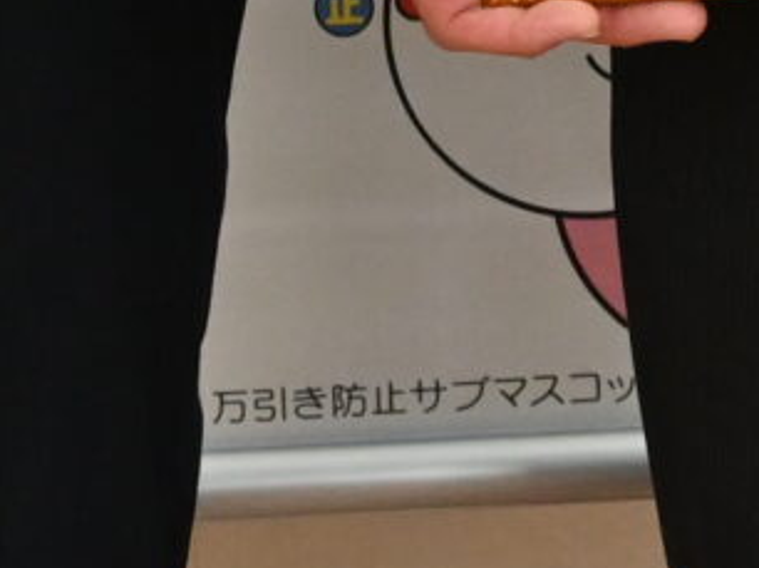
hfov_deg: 5.4
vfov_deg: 3.9
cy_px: -1346
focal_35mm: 368
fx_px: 8063
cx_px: 508
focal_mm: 30.5
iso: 1250
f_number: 4.8
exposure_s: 1/125
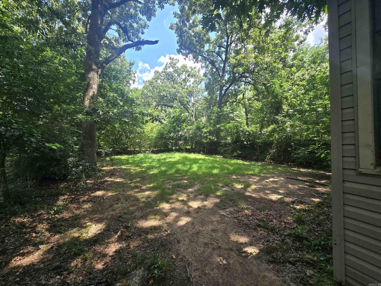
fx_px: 143
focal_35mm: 13
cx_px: 190
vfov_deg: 89.9
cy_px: 143
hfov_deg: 106.2
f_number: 2.2
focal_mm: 2.2
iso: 50
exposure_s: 1/338
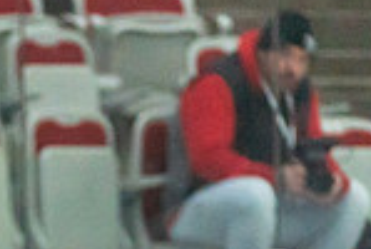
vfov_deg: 2.0
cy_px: 575
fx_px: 7208
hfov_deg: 2.9
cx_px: -132
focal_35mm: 698
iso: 4000
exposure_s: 1/1600
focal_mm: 143
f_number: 2.8
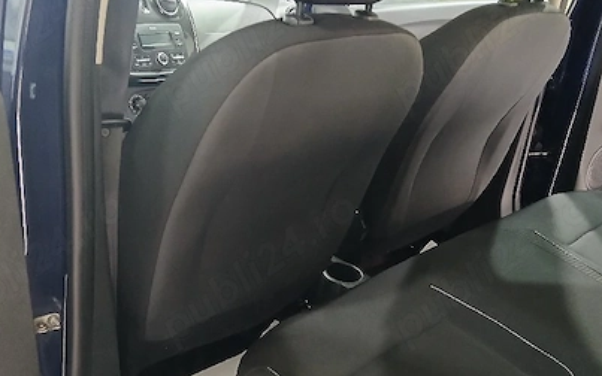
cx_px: 318
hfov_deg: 48.2
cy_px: 276
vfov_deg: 30.8
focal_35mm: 41
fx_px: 673
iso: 640
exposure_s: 1/20
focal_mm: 3.98
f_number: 1.8
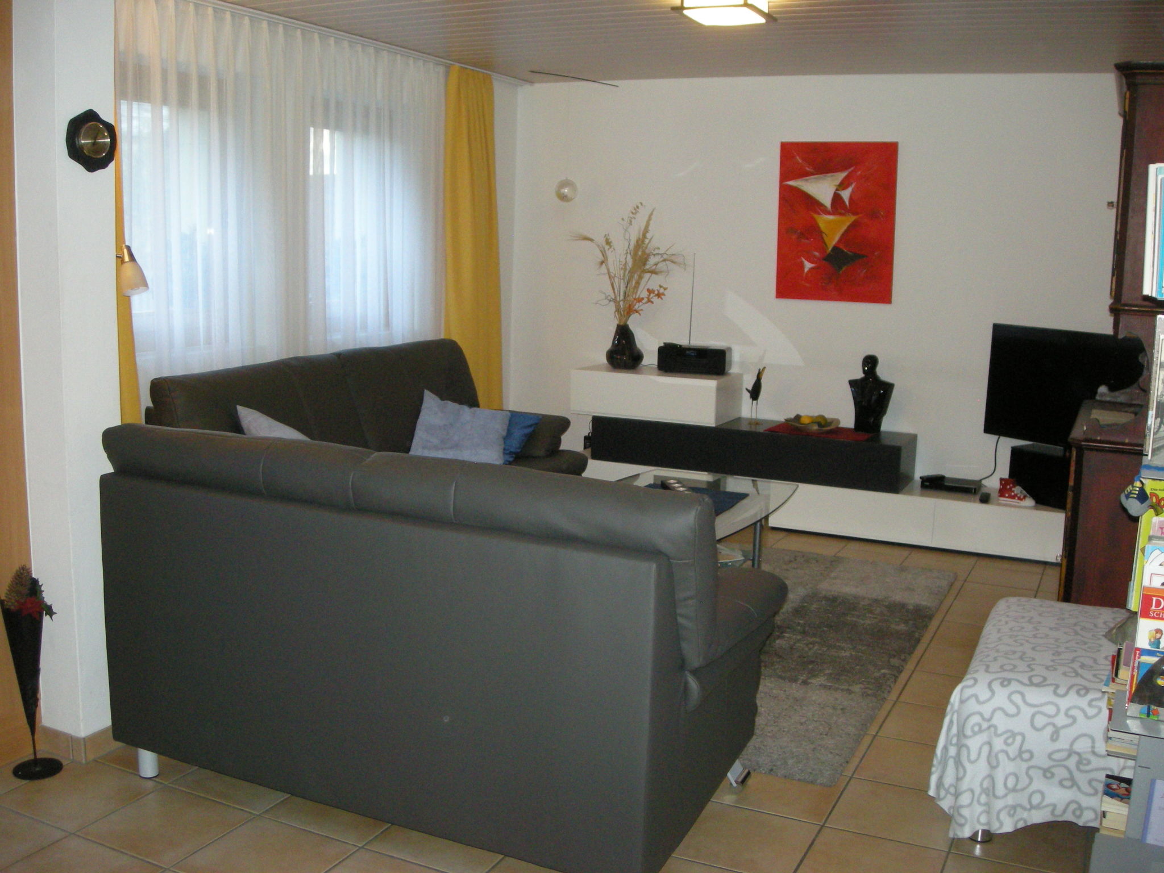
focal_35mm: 35
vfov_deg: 40.7
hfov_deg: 52.6
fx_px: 1177
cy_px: 436
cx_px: 582
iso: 273
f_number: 2.8
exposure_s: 1/60
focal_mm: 5.7
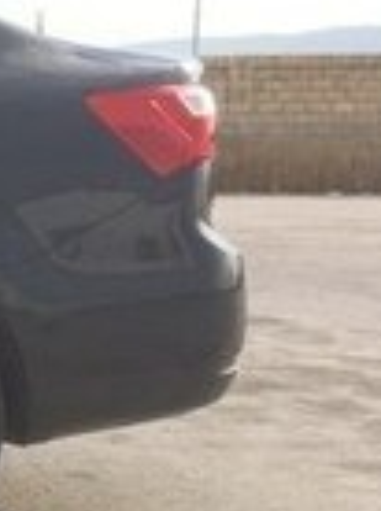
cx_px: -710
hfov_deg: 8.9
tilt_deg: -5.5
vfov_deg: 14.2
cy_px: 287
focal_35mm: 139
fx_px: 2046
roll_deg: -0.2
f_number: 2.2
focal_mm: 4.15
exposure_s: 1/933
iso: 32
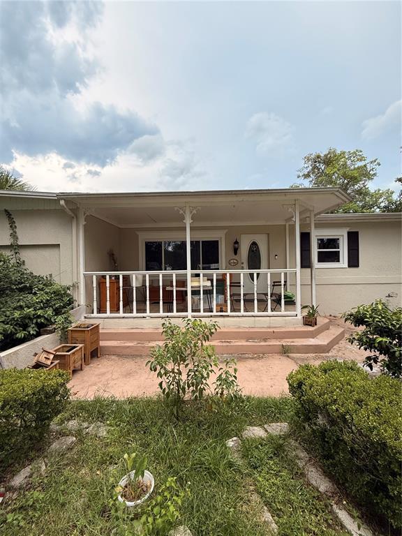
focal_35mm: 14
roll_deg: +0.3
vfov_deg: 102.1
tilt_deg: +0.4
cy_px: 268
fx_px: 217
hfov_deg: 85.7
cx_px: 201
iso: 64
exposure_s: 1/607
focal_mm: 2.22
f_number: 2.2
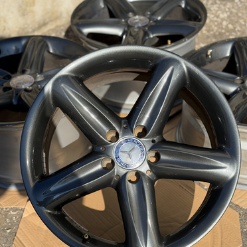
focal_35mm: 57
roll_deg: +3.3
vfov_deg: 29.9
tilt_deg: -39.4
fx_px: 460
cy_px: 156
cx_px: 124
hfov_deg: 30.0
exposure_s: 1/2577
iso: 64
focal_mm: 6.76
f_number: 1.78
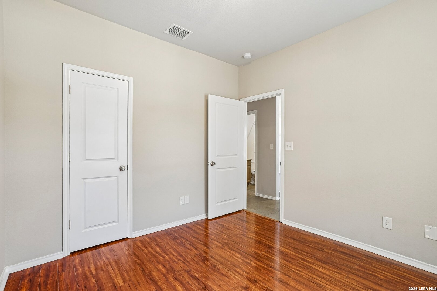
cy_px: 146
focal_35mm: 16
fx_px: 194
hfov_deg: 96.7
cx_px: 218
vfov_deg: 73.7
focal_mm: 16
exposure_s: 1/6
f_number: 8
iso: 400
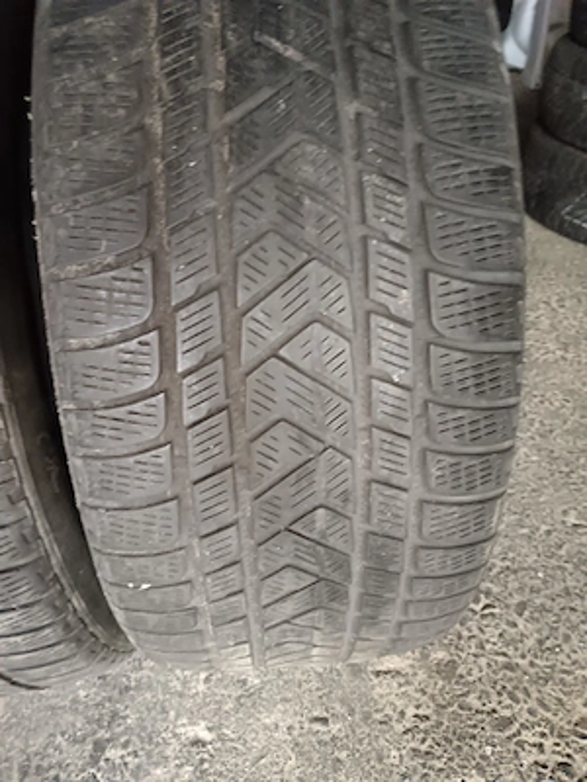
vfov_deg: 65.3
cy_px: 391
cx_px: 294
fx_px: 610
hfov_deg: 51.4
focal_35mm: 27
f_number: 1.9
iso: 5893
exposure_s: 1/40.2
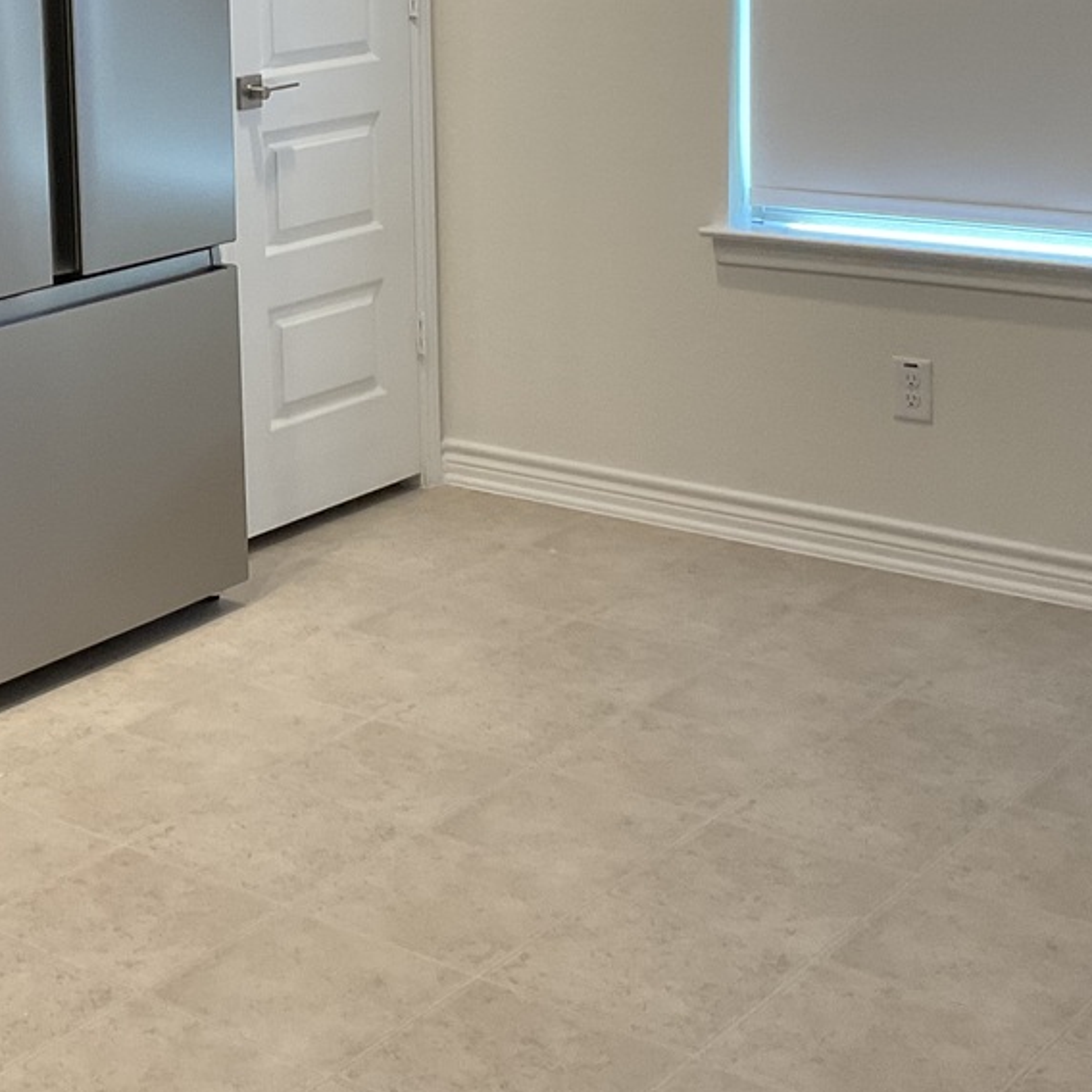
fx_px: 2320
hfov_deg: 25.6
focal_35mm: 65
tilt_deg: -7.8
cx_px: 90
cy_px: 175
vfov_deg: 25.9
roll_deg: +1.7
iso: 80
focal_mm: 3
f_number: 1.8
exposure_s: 1/60
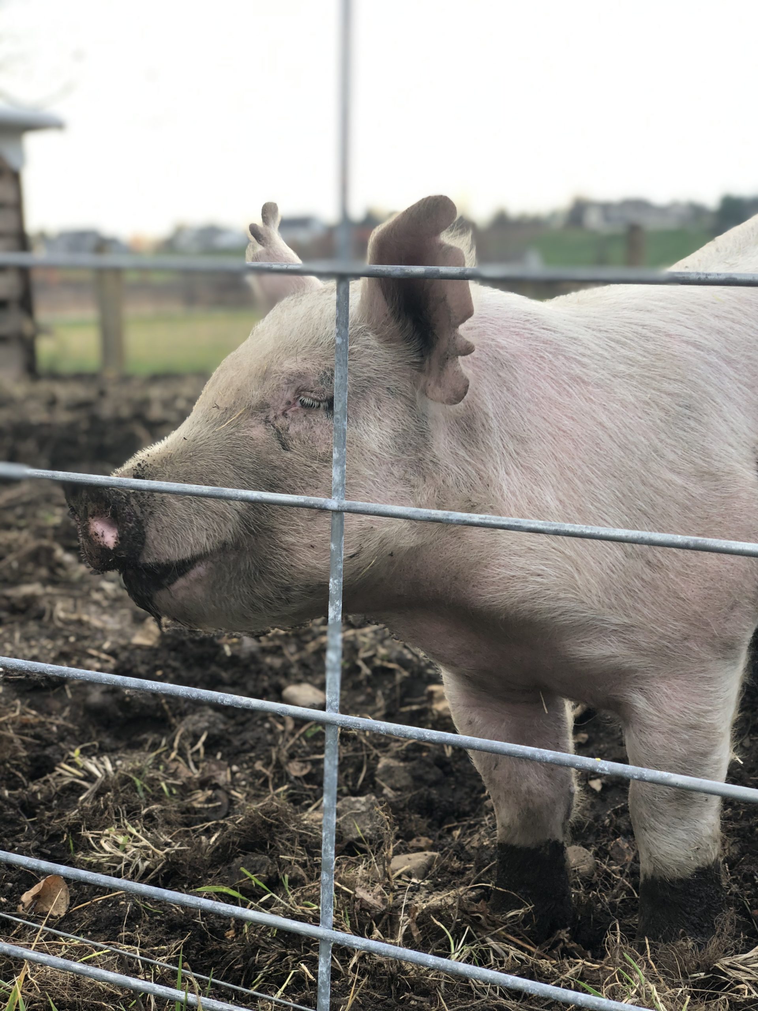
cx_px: 379
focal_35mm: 52
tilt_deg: -7.0
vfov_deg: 36.8
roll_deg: +1.4
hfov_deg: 28.0
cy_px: 506
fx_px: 1518
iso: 16
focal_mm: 6
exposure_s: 1/131
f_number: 2.4
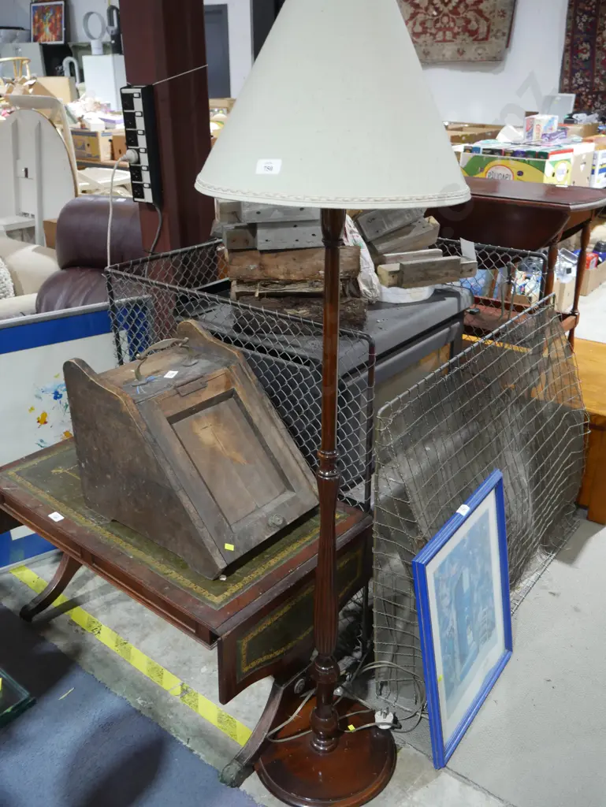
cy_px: 404
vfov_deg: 56.8
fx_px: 746
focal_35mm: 32
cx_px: 303
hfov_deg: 44.2
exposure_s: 1/60
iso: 1000
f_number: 4
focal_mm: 16
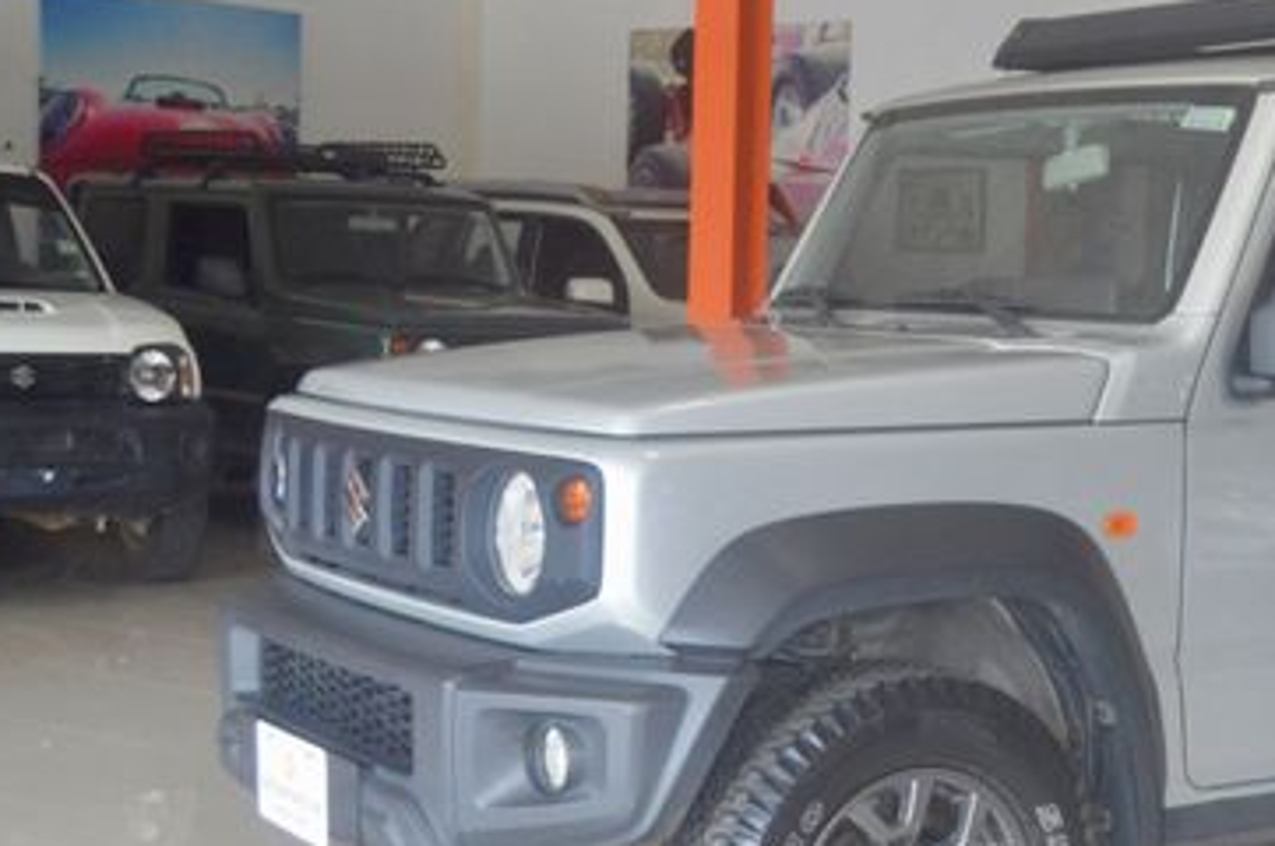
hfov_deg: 28.6
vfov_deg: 19.7
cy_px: 423
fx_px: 2439
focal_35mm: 69
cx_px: 1025
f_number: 4.2
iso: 800
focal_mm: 26
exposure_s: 1/60
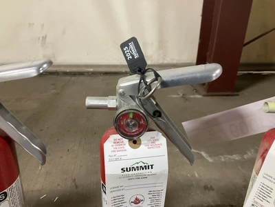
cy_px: 104
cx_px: 138
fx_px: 230
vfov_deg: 48.2
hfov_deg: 61.7
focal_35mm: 29
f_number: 1.8
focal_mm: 3
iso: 200
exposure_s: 1/40
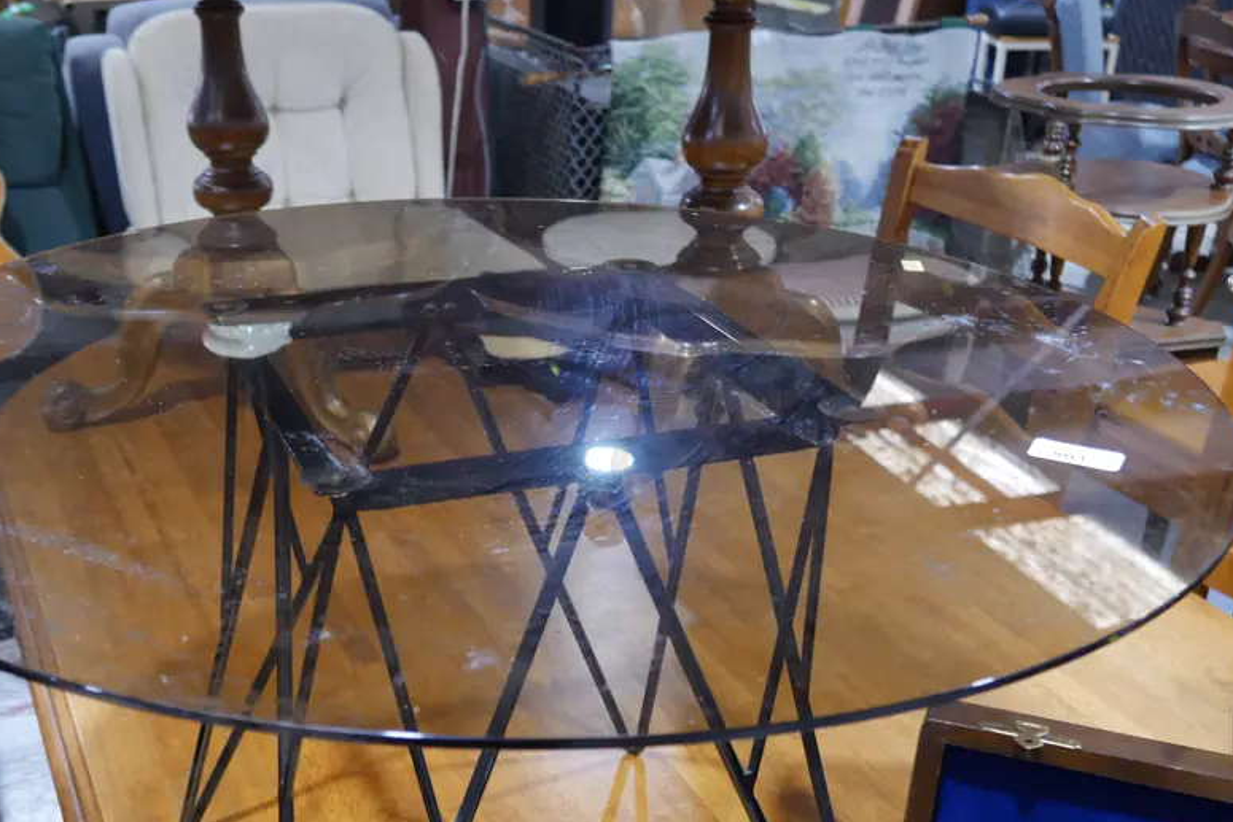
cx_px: 458
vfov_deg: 30.1
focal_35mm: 44
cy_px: 607
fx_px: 1507
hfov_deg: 44.1
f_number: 3.6
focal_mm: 16
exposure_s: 1/60
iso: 800
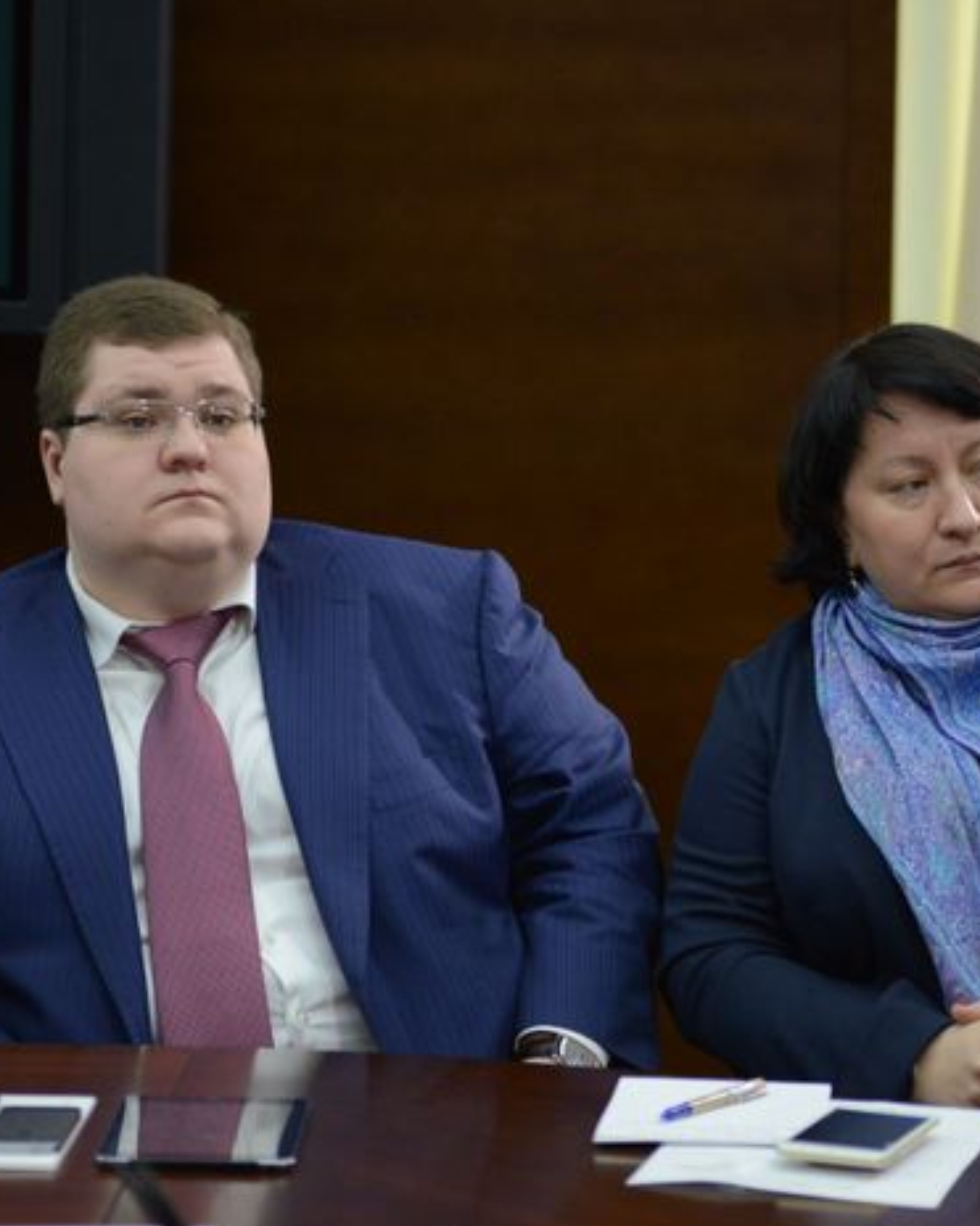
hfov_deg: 13.6
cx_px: 547
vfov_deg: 17.0
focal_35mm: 113
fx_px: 4098
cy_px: 613
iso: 3200
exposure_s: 1/800
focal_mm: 80
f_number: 2.8
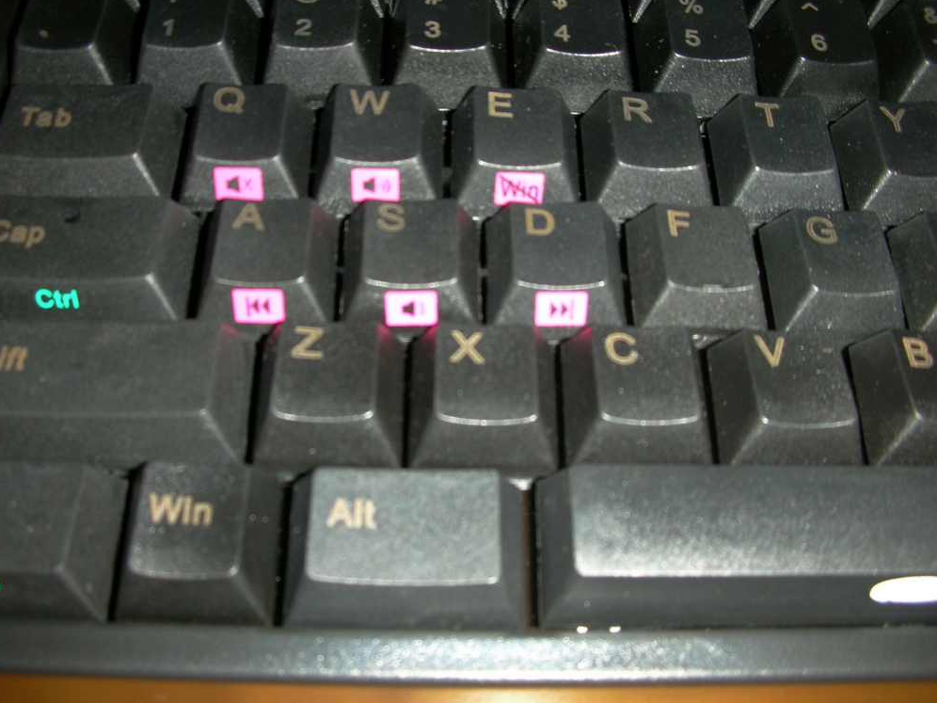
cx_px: 456
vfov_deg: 39.7
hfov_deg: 51.3
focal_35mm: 36
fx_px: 974
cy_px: 343
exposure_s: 1/60.1
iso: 50
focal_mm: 5.8
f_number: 8.5
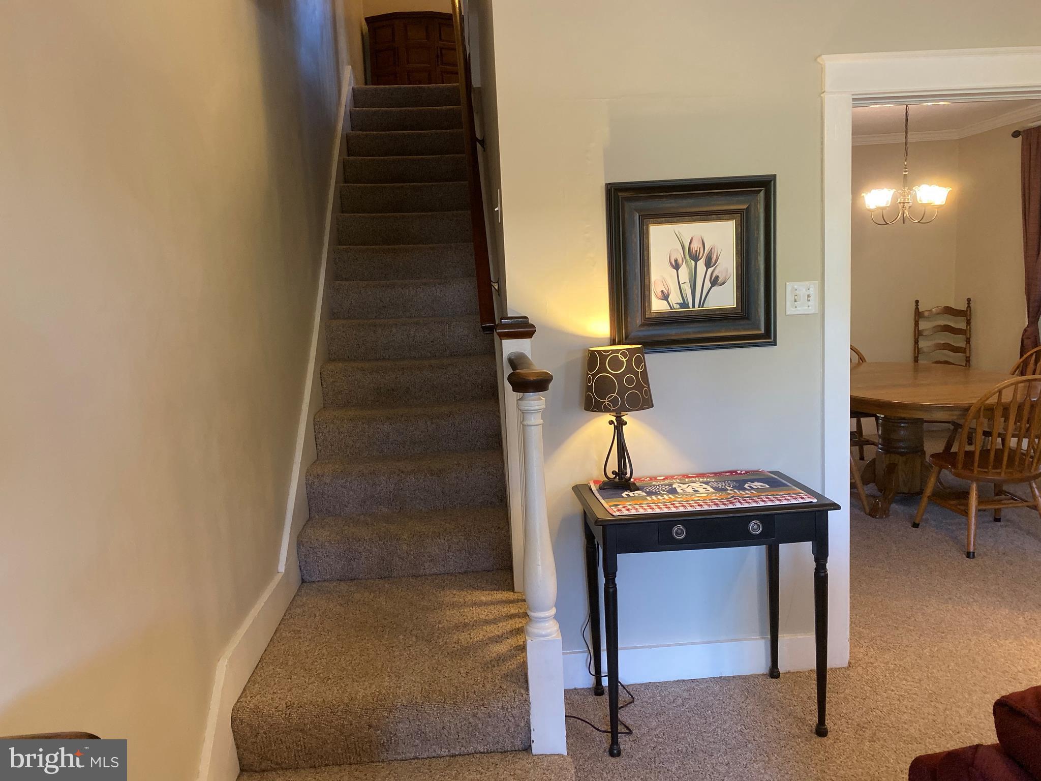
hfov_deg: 67.3
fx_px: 782
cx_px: 520
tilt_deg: -5.8
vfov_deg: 53.1
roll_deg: +3.5
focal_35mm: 26
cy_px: 390
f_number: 1.8
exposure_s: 1/60
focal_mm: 4.25
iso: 320
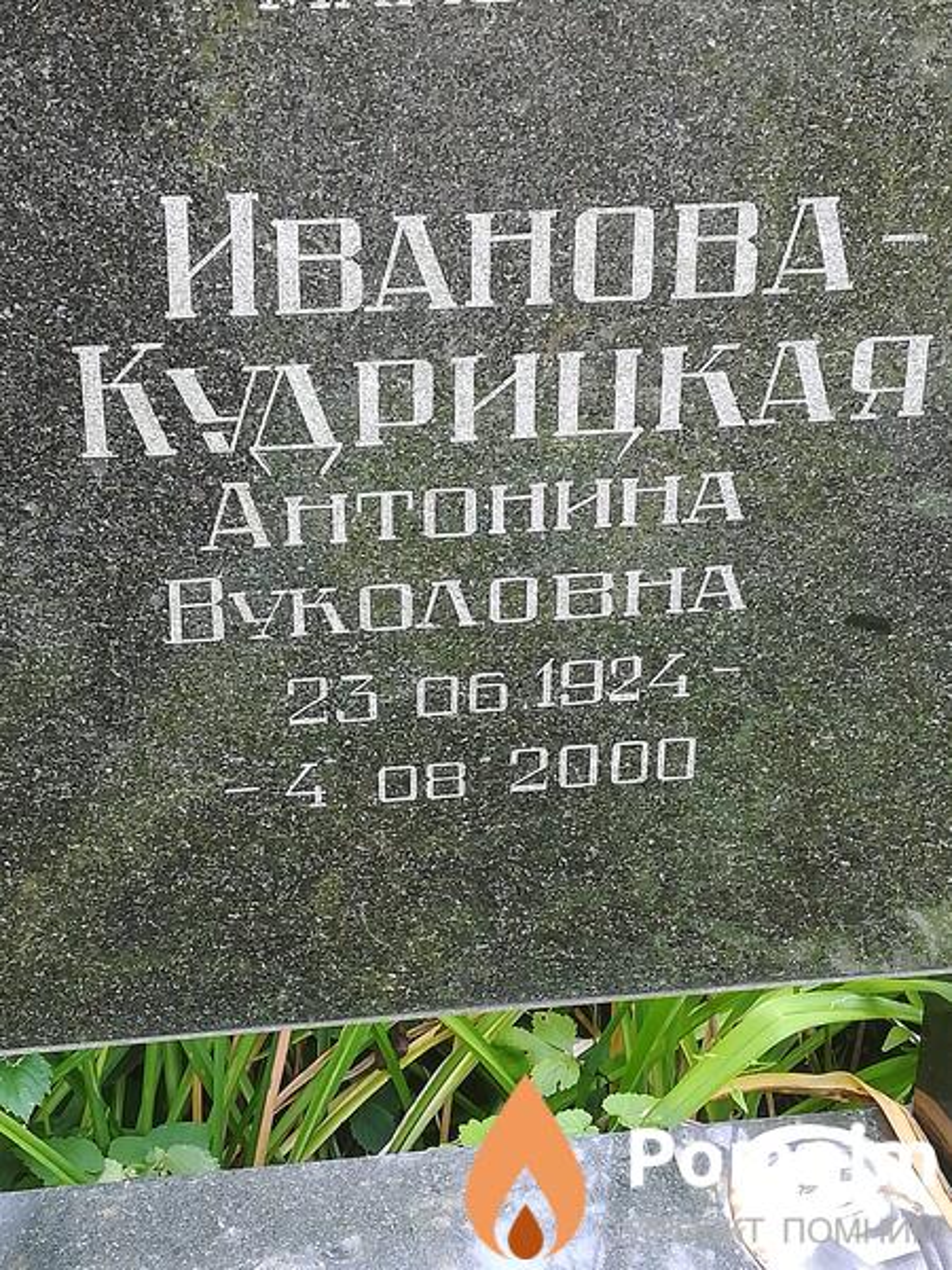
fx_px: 2200
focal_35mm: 60
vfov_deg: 32.2
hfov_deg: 24.4
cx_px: 476
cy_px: 635
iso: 160
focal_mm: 3.83
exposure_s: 1/33.3
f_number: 2.2
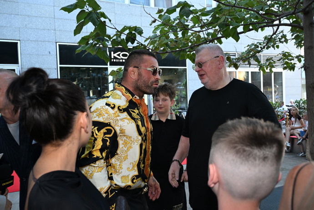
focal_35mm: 29
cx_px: 157
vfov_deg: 45.0
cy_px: 105
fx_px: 253
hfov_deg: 63.7
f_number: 5.6
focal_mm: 29
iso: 1600
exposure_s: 1/125
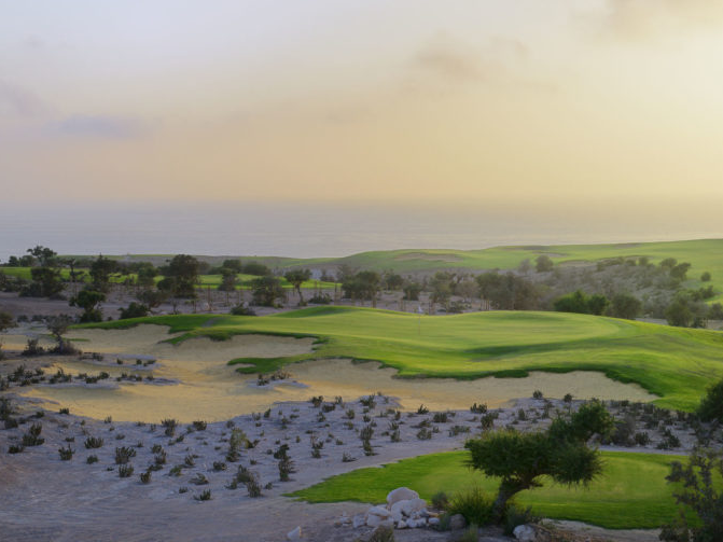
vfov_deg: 22.2
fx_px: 1378
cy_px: 275
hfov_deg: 29.4
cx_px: 403
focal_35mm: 66
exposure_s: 1/320
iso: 320
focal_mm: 60
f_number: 8
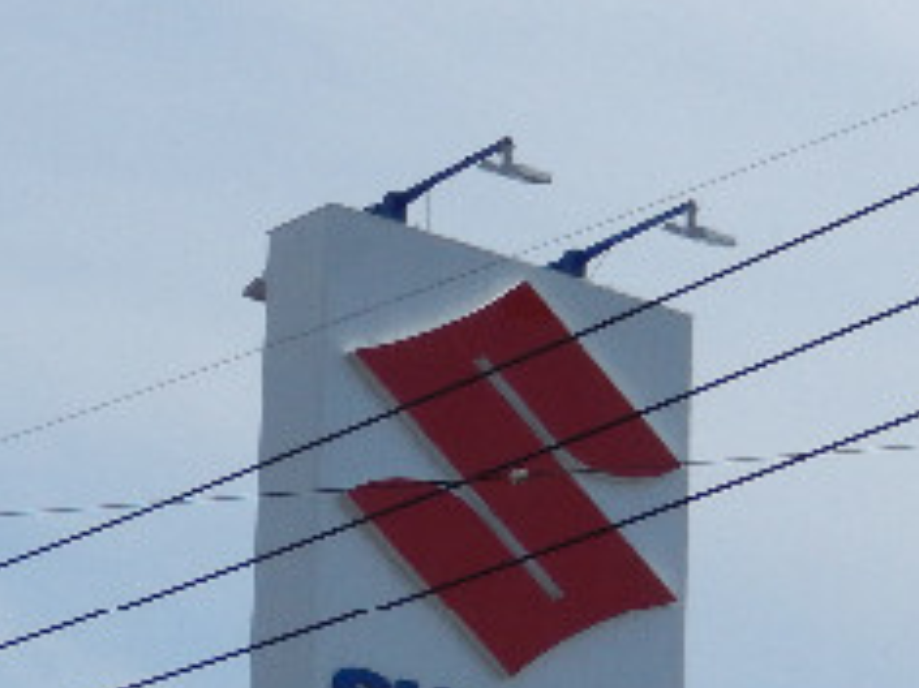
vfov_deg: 7.8
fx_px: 4882
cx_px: -129
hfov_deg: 10.6
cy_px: 1235
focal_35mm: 184
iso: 125
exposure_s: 1/500
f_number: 8.6
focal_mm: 8.1
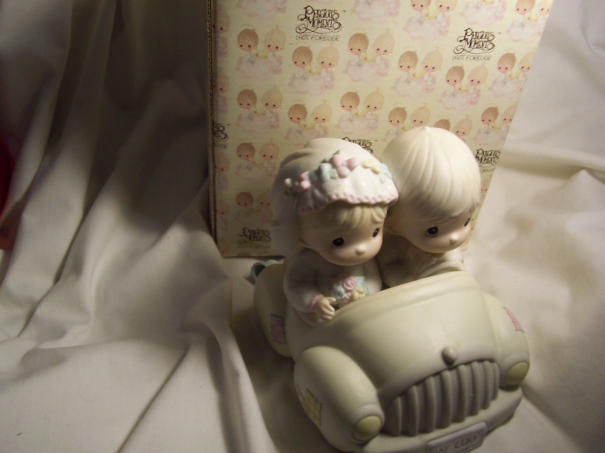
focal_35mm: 37
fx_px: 647
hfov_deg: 50.1
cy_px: 226
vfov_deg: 38.7
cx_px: 302
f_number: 2.8
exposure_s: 1/125
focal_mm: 5.6
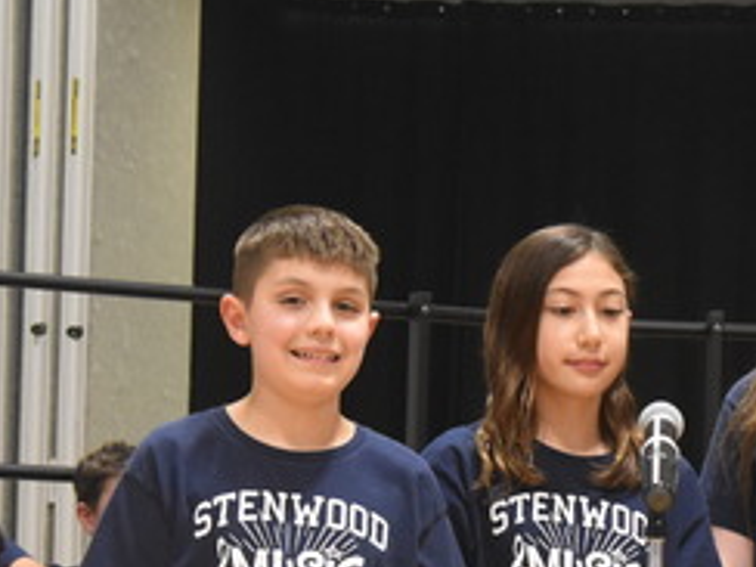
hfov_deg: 10.7
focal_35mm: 182
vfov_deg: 8.1
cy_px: 555
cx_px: 784
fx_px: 3977
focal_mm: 55
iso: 3200
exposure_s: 1/60
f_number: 5.6
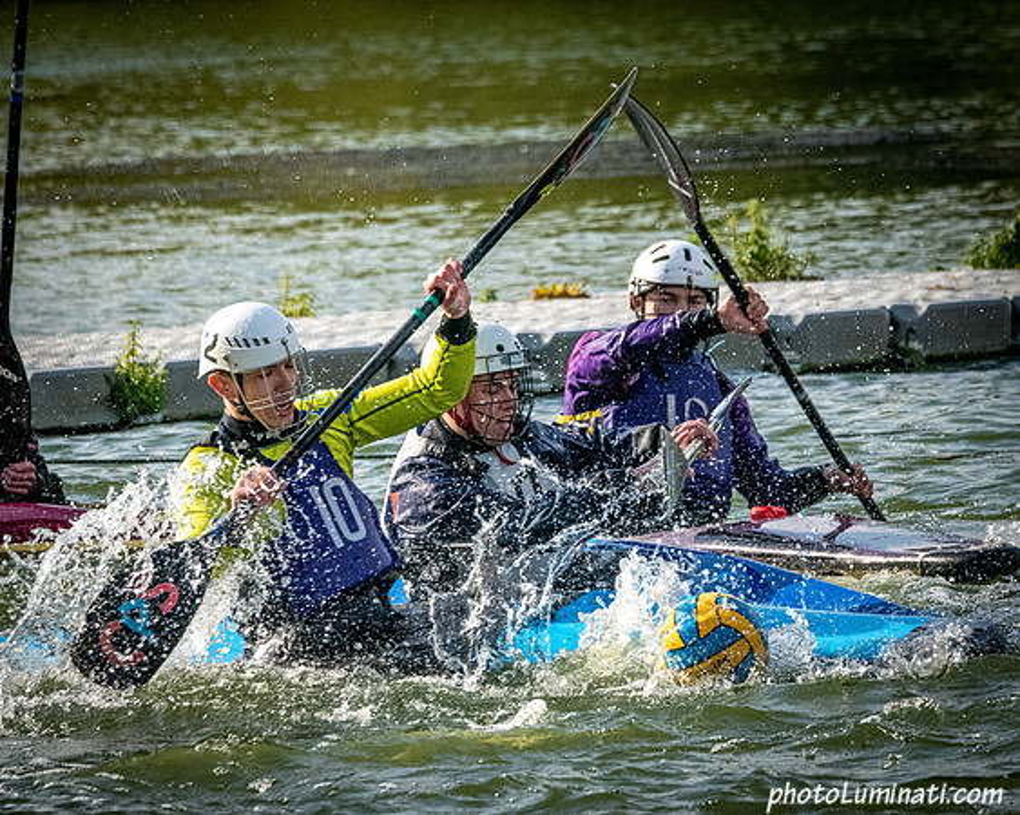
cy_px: 531
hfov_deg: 4.0
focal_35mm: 485
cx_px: 685
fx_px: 14622
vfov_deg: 3.2
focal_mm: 330
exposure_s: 1/3200
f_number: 10
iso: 2500
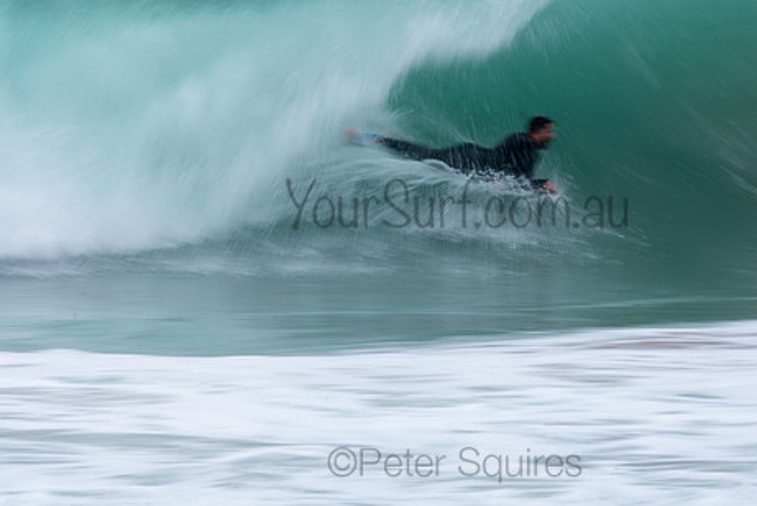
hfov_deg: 2.2
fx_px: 19841
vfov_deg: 1.5
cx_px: 455
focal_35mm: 943
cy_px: 190
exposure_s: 1/20
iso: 100
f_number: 22
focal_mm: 500
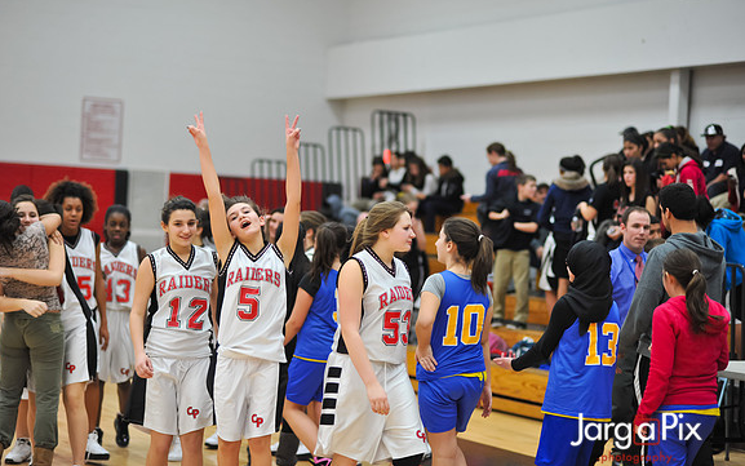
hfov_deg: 23.8
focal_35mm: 87
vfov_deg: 15.0
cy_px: 232
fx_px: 1767
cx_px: 372
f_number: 2
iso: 1400
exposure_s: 1/500
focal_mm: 85
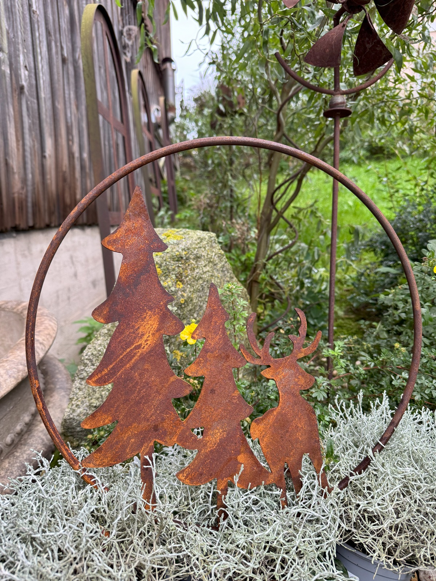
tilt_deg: -10.4
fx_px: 403
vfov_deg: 71.6
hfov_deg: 56.8
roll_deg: +1.9
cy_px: 290
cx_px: 218
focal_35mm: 24
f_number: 1.78
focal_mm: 6.76
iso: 200
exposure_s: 1/121
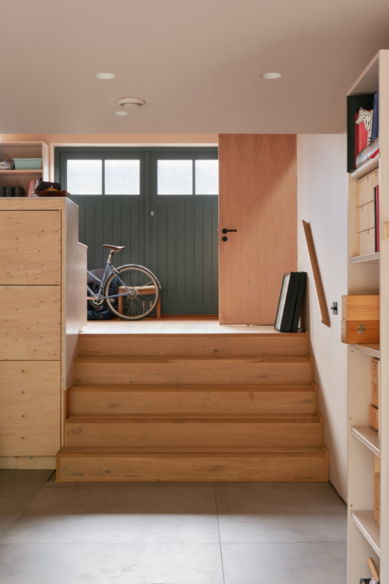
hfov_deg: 28.6
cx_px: 194
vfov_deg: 41.9
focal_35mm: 47
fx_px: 762
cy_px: 292
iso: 400
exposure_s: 1/10
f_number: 8
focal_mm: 31.1
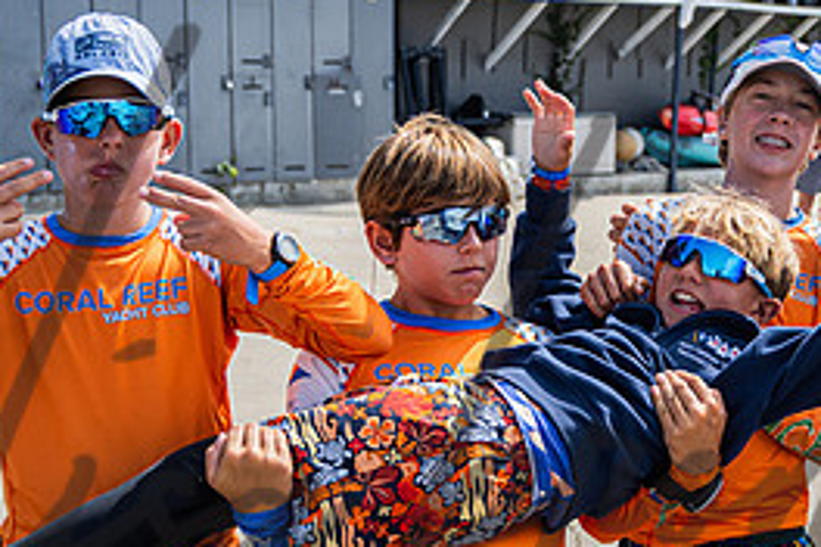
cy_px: 406
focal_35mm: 85
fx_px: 1938
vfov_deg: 16.0
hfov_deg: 23.6
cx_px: 644
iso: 250
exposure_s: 1/1000
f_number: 4.5
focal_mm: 34
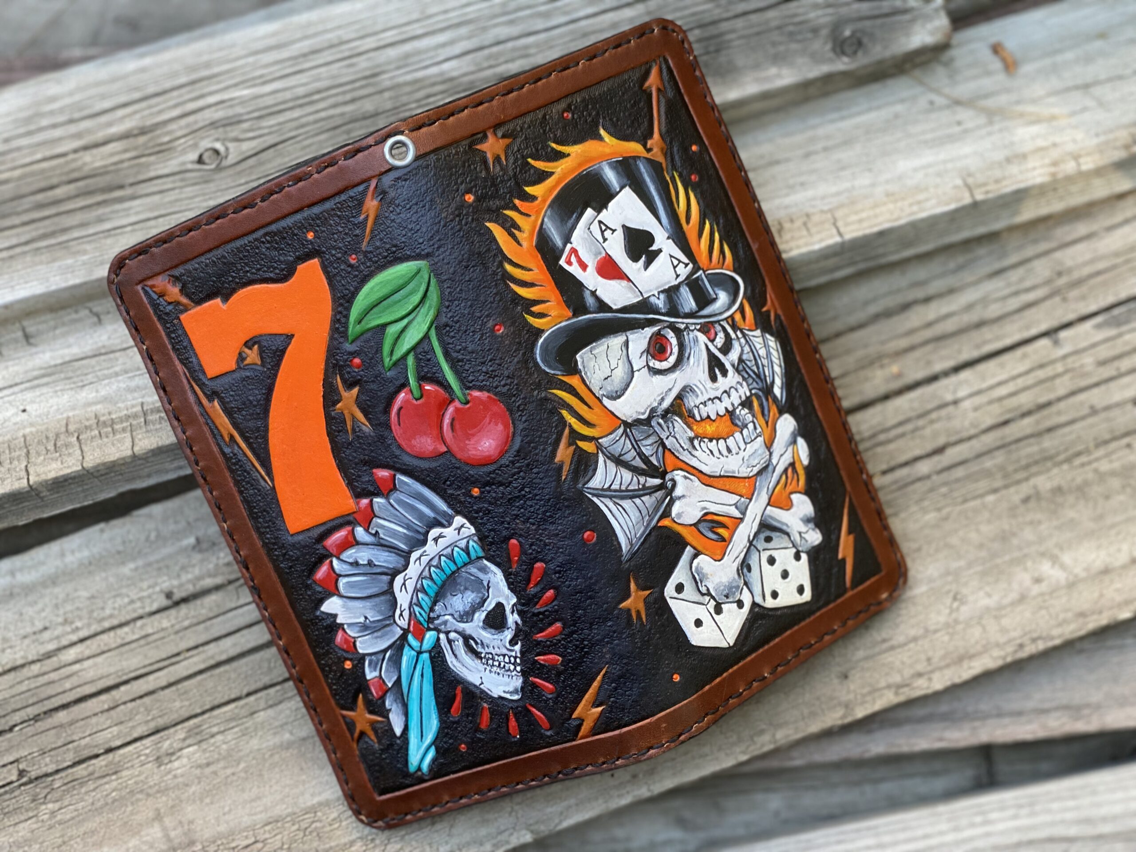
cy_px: 426
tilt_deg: -58.7
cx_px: 568
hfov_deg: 36.8
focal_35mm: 52
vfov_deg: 28.0
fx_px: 1706
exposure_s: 1/122
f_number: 2
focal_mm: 6
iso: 80
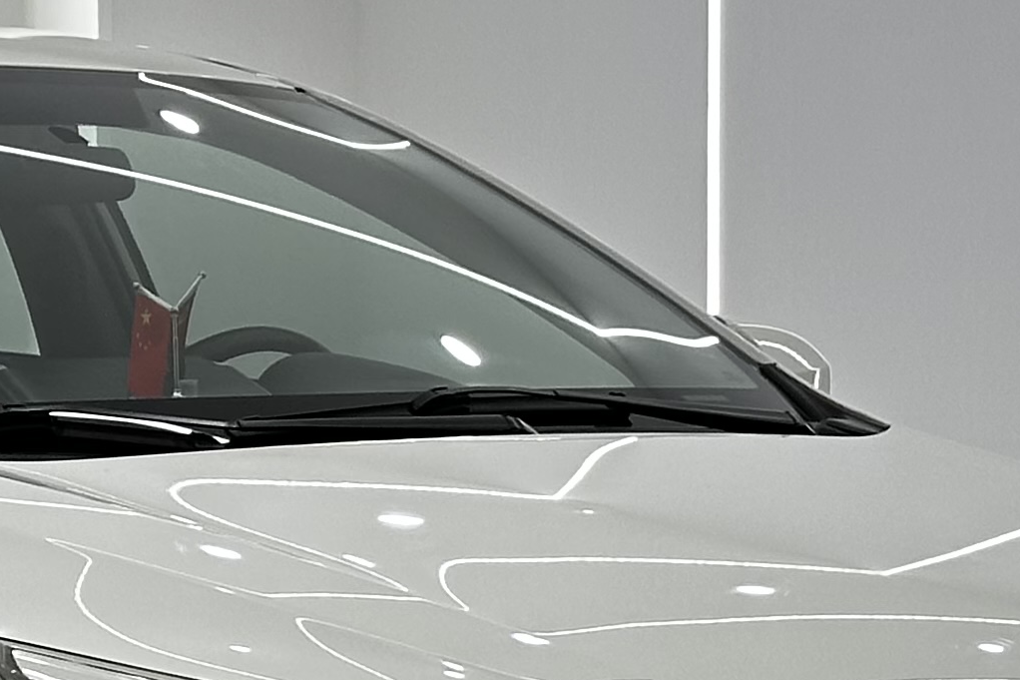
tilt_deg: -3.8
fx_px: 5580
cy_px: 735
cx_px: 26
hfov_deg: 10.4
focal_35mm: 197
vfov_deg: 6.9
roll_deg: +0.2
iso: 50
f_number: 1.78
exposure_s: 1/100
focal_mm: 6.86
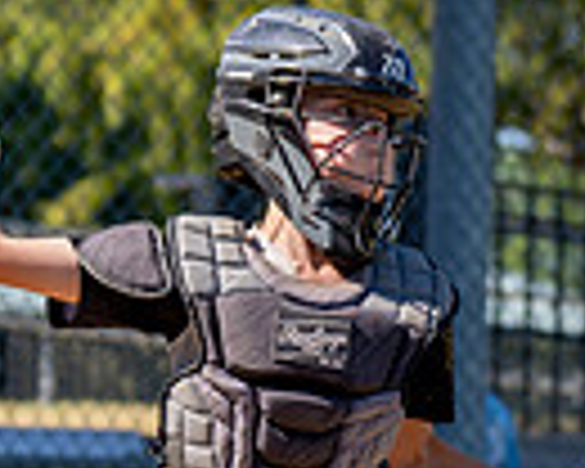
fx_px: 7151
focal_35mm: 413
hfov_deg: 4.7
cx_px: 311
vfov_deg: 3.7
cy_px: 434
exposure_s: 1/2500
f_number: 2.8
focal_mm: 70
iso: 100
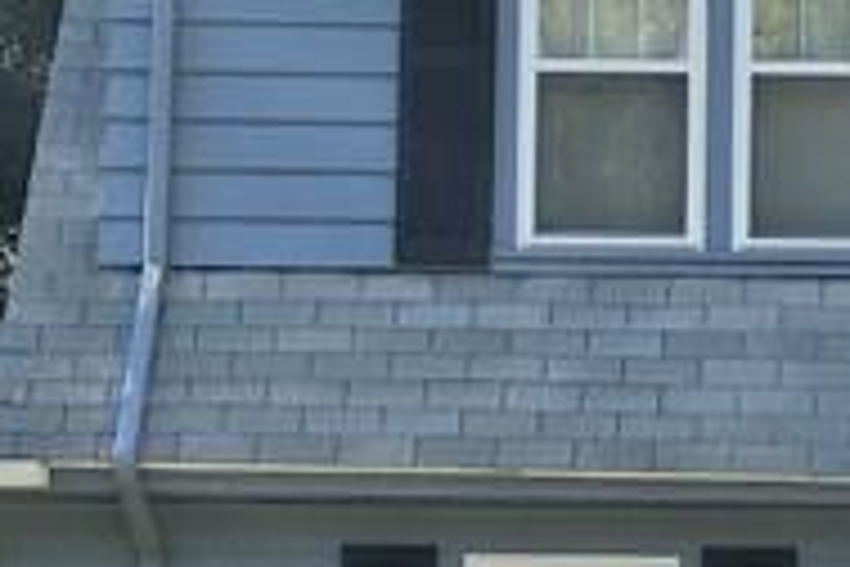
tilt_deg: +5.3
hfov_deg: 12.5
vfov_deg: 8.6
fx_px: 3730
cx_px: 1178
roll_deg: -0.4
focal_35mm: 158
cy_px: 684
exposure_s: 1/643
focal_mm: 3.99
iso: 20
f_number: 1.8
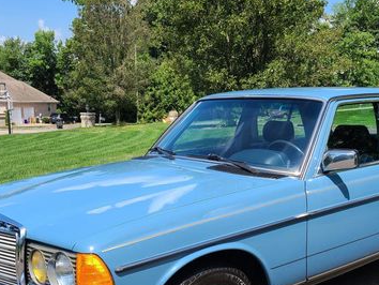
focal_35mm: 47
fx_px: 515
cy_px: 224
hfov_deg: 40.0
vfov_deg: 30.2
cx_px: 244
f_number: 1.8
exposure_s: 1/1610
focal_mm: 5.4
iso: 40
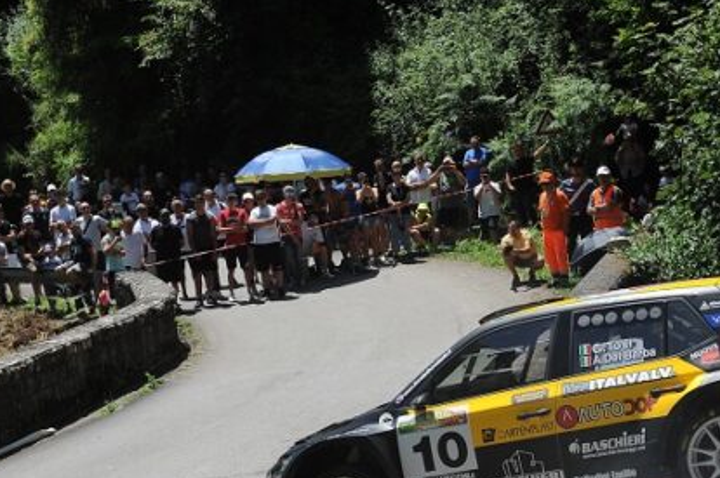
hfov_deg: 23.8
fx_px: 1698
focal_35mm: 85
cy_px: 354
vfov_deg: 16.0
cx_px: 480
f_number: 7.1
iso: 640
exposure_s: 1/1600
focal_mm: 55
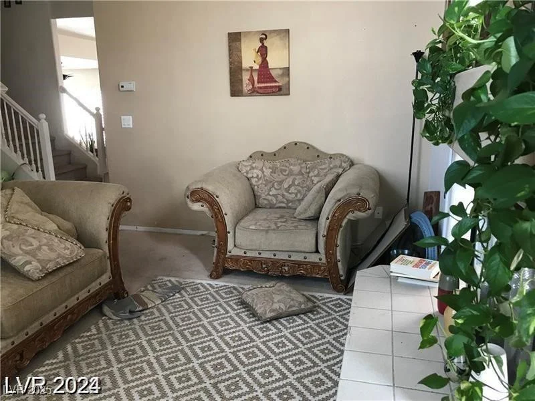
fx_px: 433
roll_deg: +0.3
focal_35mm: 28
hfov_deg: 63.4
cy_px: 200
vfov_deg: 49.7
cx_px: 268
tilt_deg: -13.4
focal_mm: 3.99
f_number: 1.8
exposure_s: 1/17
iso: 40
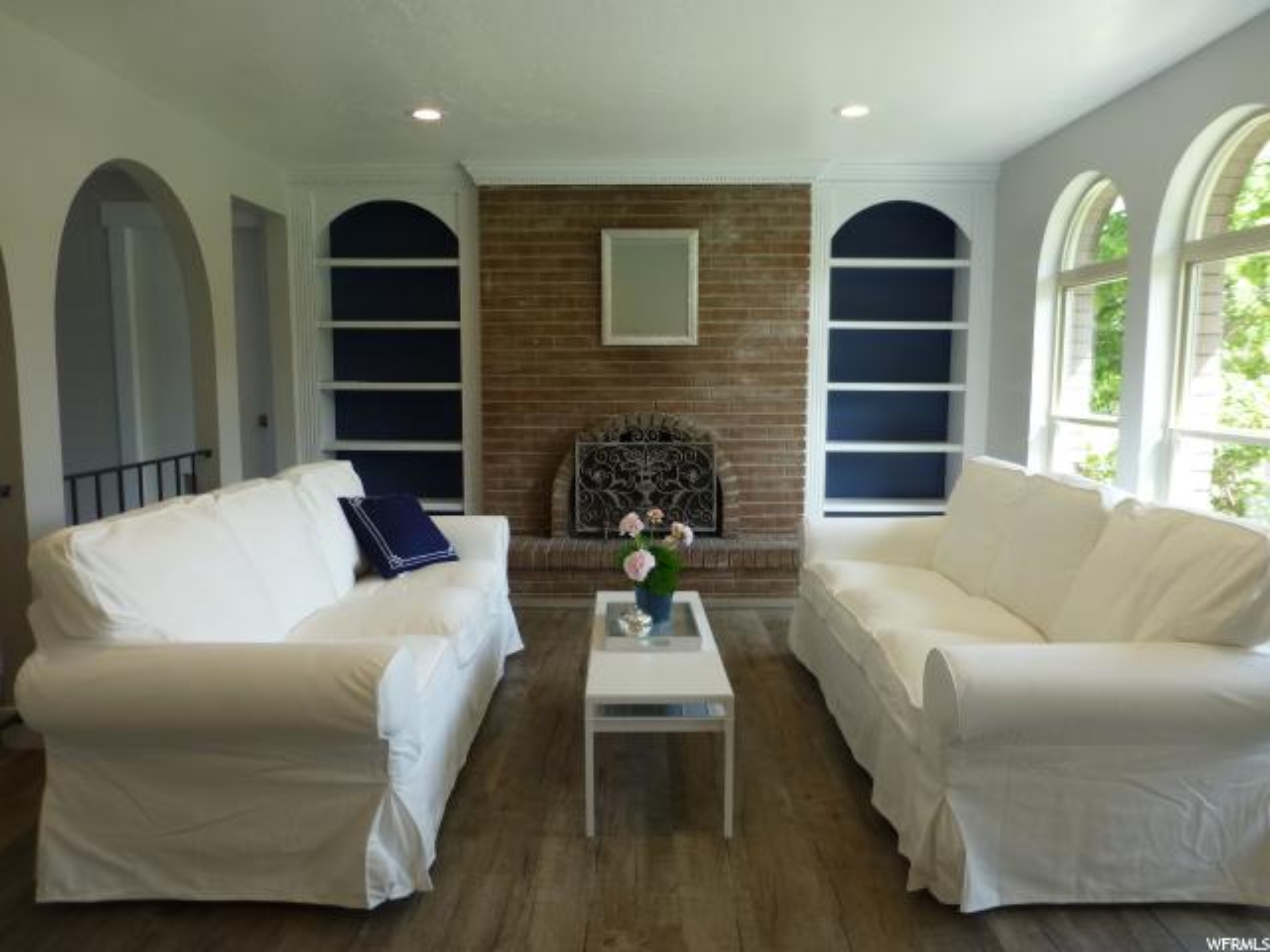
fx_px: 917
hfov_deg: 69.4
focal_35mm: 25
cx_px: 635
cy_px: 476
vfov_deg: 54.9
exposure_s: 1/60
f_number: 3.3
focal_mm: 4.3
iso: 125
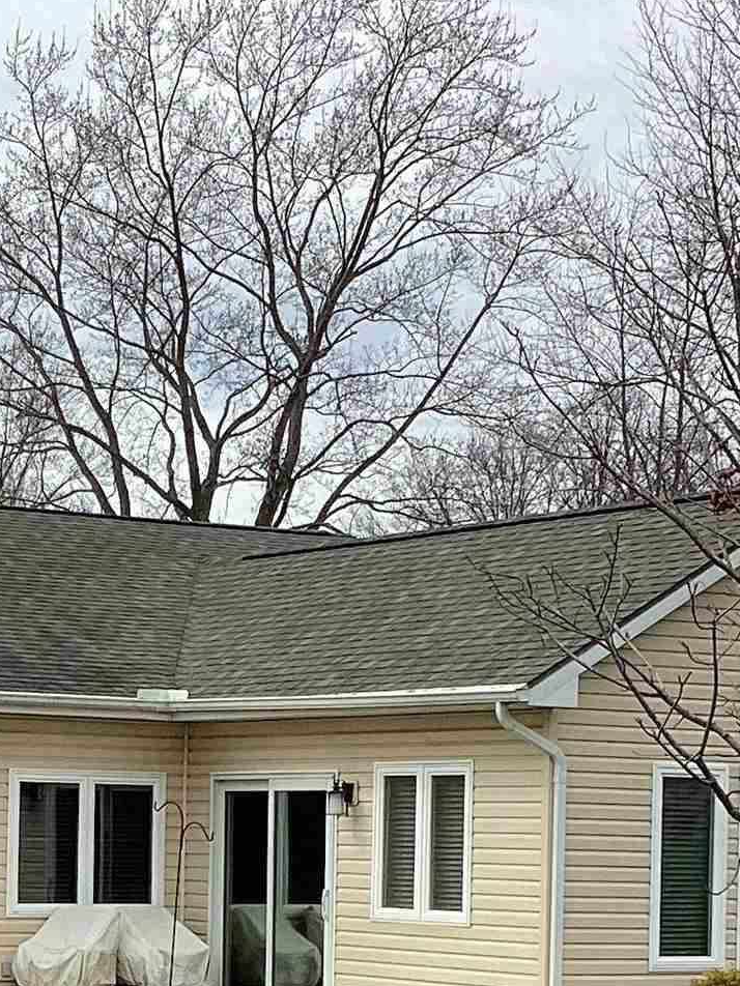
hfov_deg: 14.6
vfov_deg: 19.3
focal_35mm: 100
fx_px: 2850
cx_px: 77
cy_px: 856
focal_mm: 3.3
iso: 25
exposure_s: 1/1148
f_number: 2.4
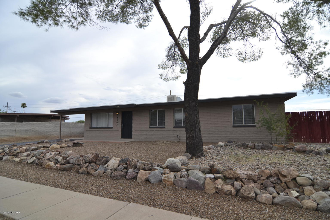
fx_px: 165
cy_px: 110
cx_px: 165
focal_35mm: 18
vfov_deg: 67.4
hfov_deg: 90.0
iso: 200
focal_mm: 12
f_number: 4
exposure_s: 1/1250
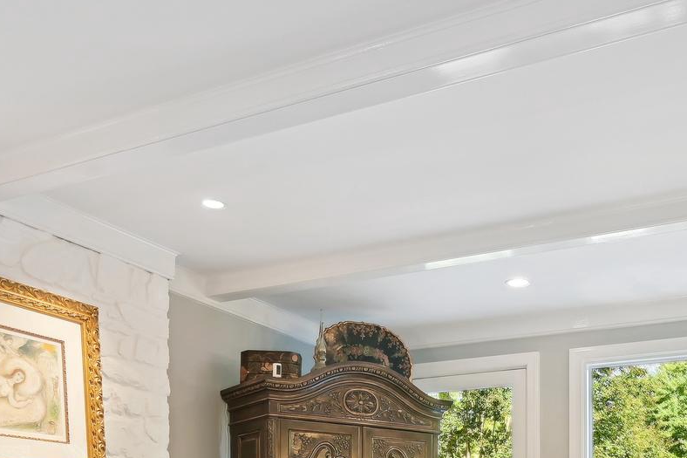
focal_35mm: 40
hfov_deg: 47.6
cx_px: 438
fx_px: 769
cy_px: 588
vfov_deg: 27.8
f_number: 8
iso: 200
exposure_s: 1/40
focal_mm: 15.5
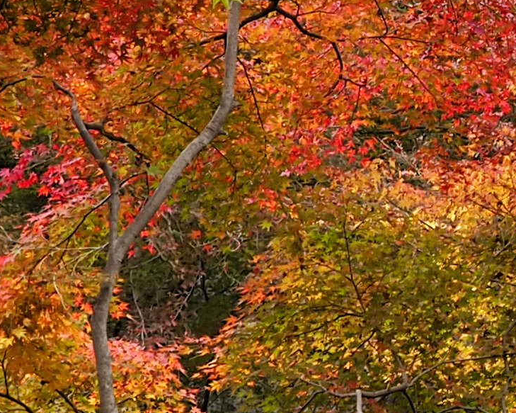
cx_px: 1125
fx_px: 2825
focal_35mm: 185
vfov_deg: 8.3
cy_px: 26
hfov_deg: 9.5
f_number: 7.1
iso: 200
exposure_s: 1/10
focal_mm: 15
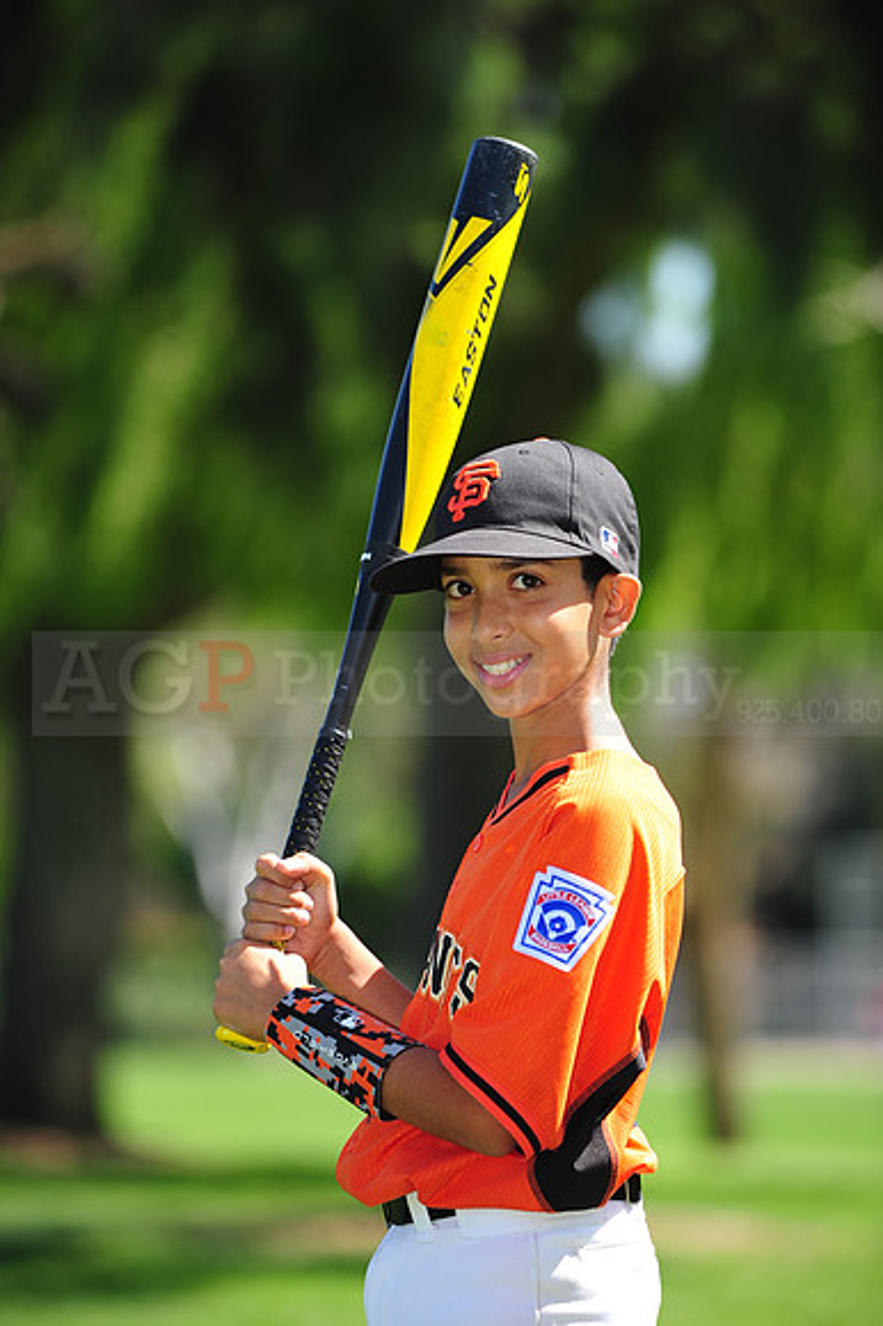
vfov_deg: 10.3
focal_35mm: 200
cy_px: 663
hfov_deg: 6.9
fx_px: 7367
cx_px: 442
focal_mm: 200
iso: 200
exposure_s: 1/640
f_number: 4.5
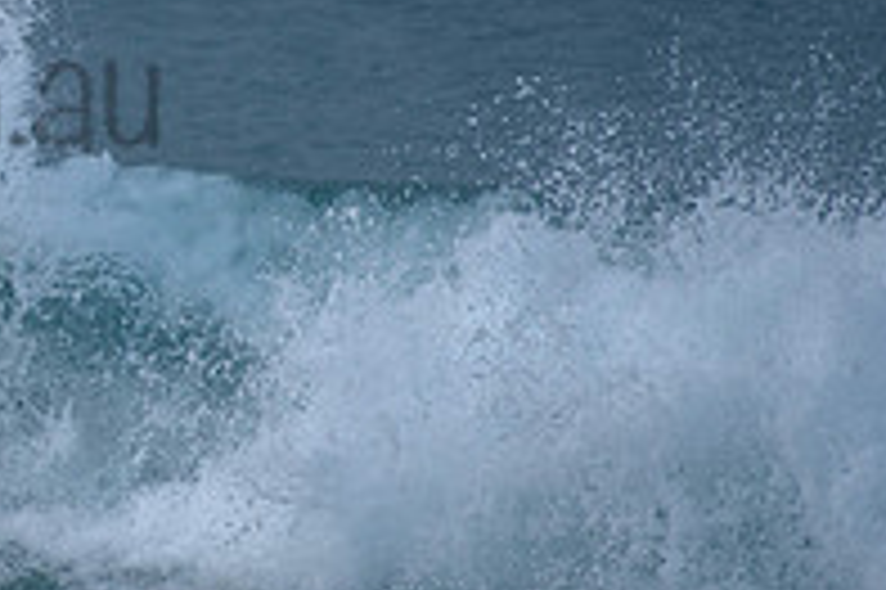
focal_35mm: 1499
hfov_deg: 1.4
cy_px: 43
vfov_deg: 0.9
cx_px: -315
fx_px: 36860
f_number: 5.6
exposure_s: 1/2000
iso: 280
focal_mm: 500
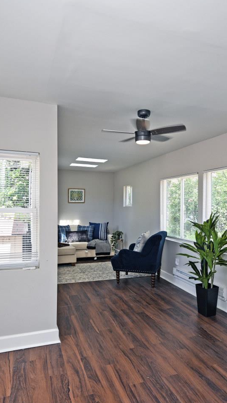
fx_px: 246
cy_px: 207
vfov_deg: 78.7
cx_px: 111
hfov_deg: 49.5
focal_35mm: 23
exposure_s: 1/100
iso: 200
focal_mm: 14
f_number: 5.6
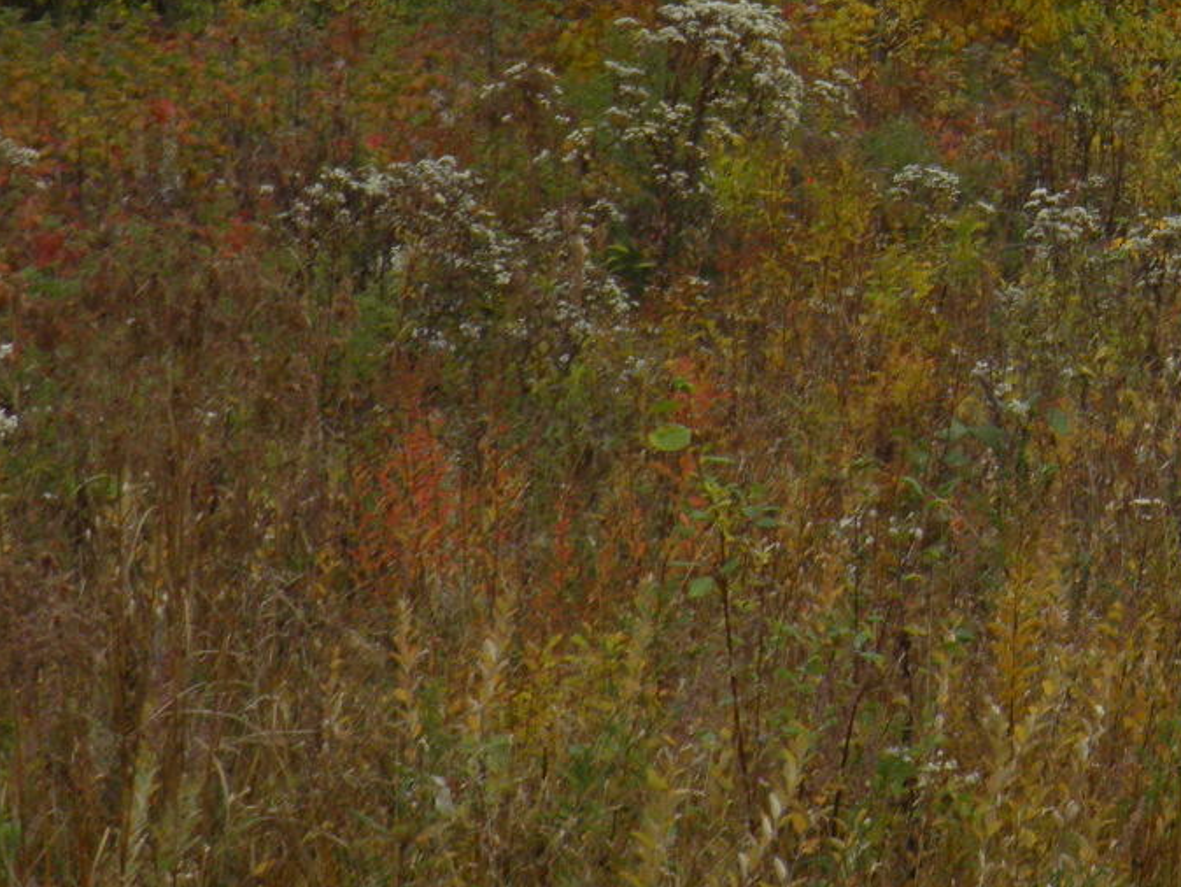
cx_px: 1649
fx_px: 5700
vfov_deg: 8.8
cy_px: -191
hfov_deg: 11.4
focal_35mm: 167
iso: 50
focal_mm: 10
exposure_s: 1/500
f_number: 3.6
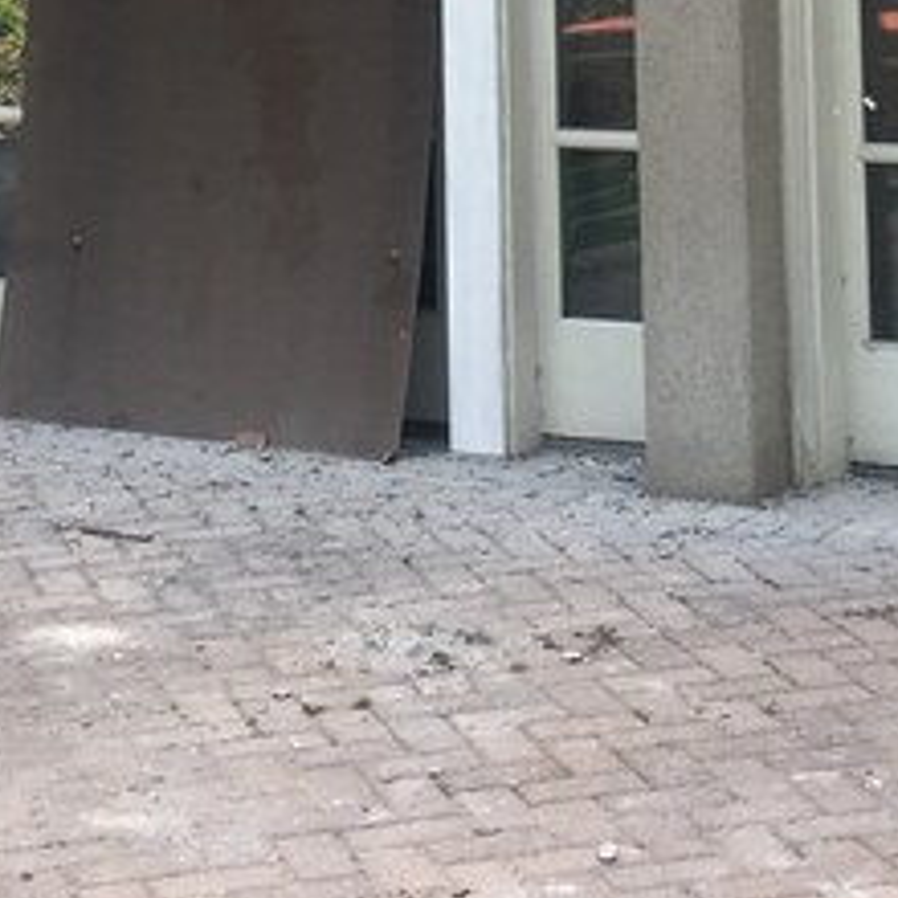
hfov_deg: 15.6
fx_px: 3287
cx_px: 490
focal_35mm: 112
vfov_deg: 14.4
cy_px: -506
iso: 25
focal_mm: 4.15
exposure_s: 1/149
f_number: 2.2
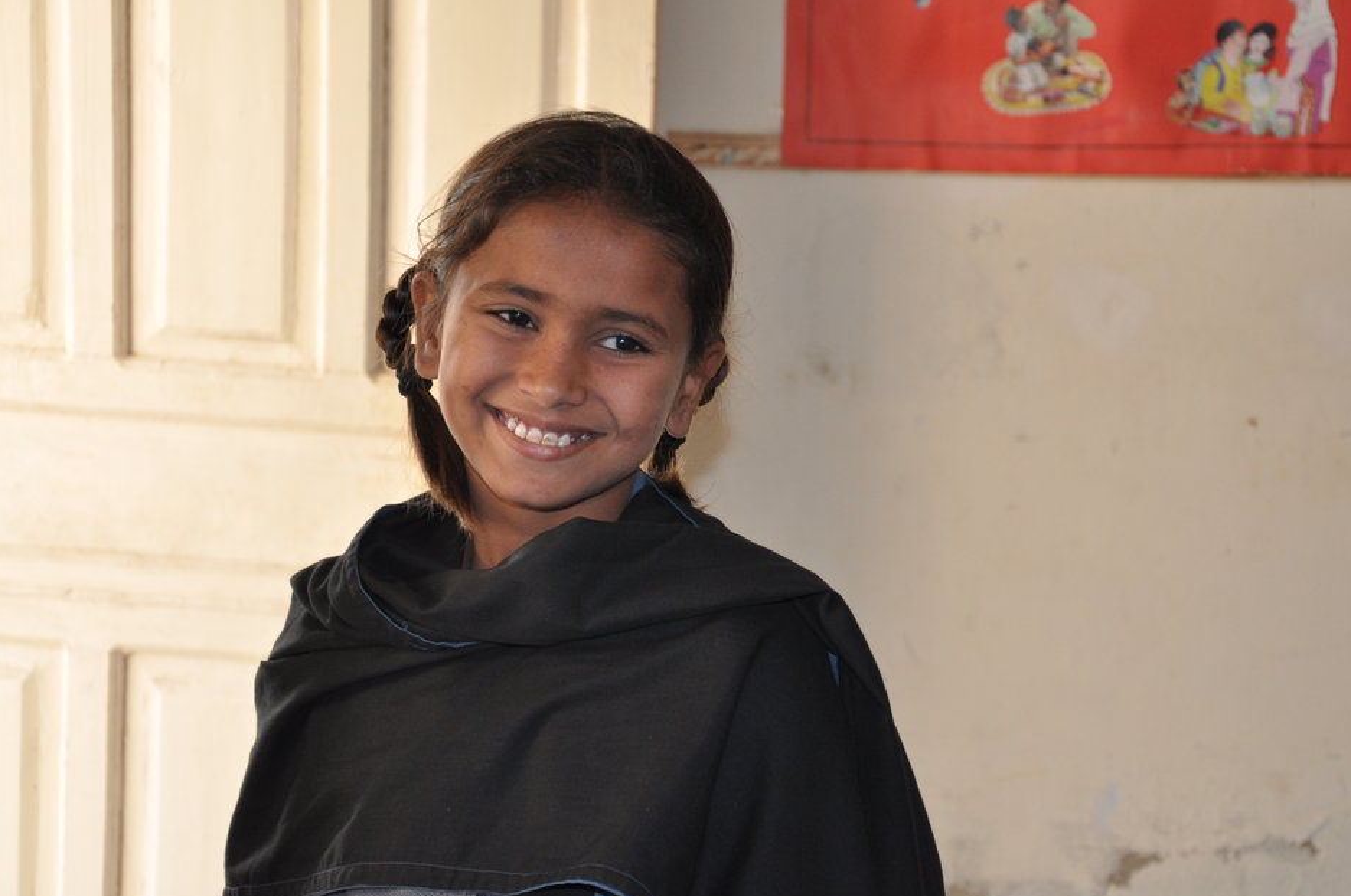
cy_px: 462
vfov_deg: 16.6
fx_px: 3073
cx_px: 732
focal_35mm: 82
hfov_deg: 24.8
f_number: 5
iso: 720
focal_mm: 50
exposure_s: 1/125
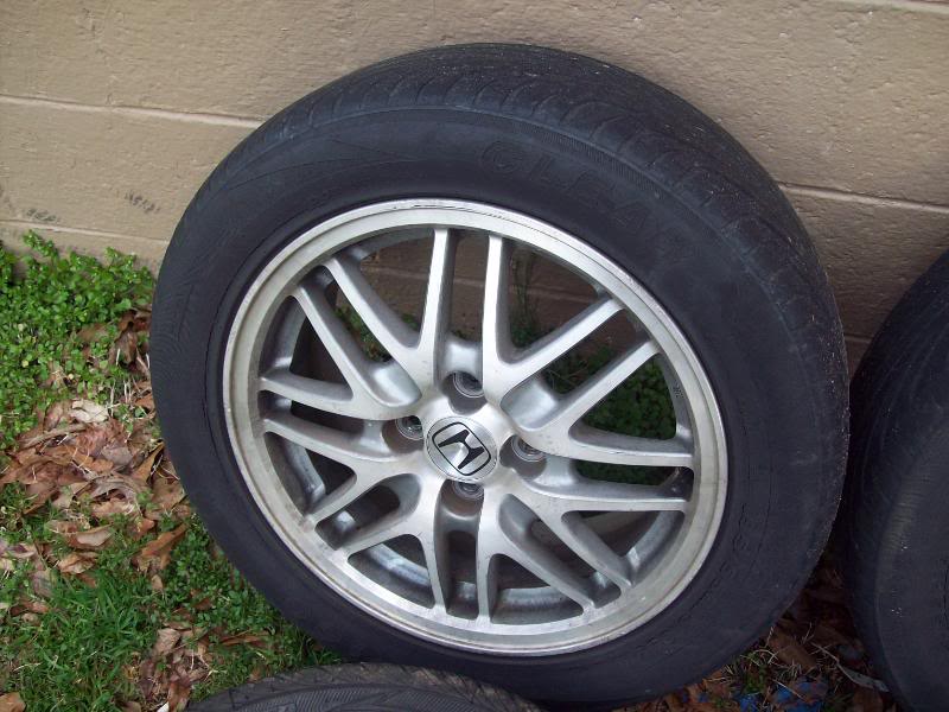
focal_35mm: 36
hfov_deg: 51.4
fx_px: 987
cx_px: 474
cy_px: 356
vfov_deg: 39.7
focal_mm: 6
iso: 80
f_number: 2.7
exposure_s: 1/64
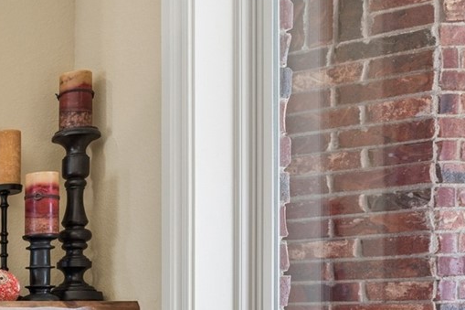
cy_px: 334
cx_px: -353
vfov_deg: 22.0
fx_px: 754
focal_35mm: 58
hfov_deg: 22.3
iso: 400
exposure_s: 1/125
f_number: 2.8
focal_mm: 14.6
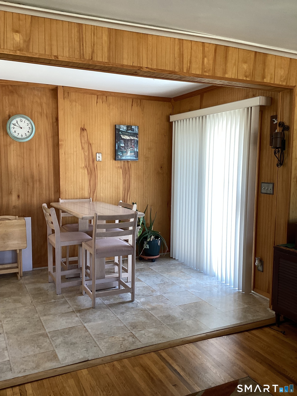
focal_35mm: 31
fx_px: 355
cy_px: 198
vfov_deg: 58.4
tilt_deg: -7.2
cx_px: 148
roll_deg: -0.5
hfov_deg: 45.4
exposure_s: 1/60
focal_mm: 3.3
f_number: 2.4
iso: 64
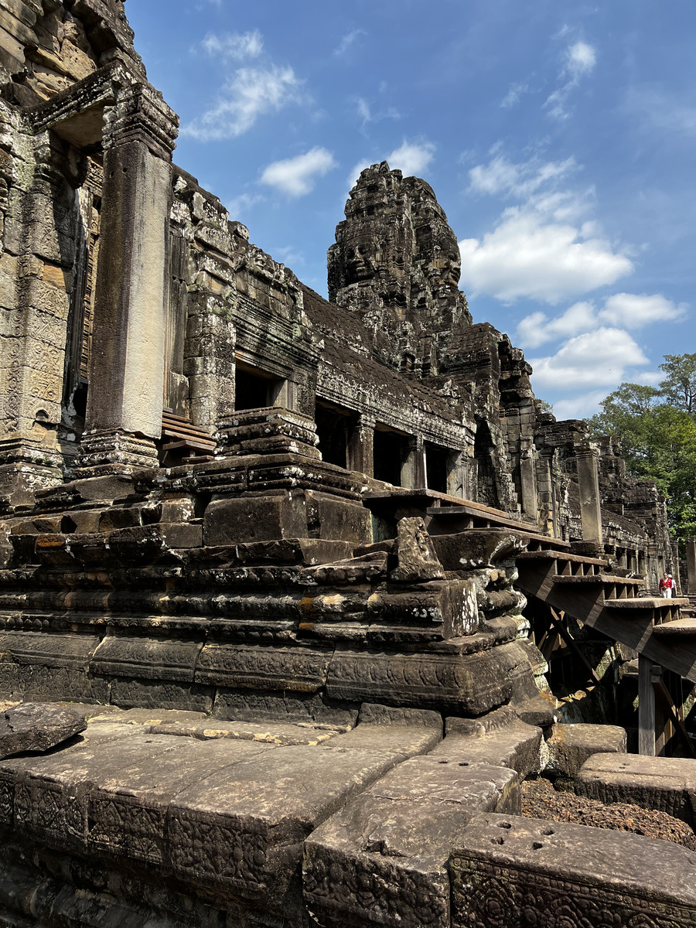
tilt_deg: +11.1
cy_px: 464
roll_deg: +0.6
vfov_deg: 67.3
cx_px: 348
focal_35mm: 26
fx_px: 697
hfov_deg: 53.1
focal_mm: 5.7
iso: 50
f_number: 1.5
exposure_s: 1/3077
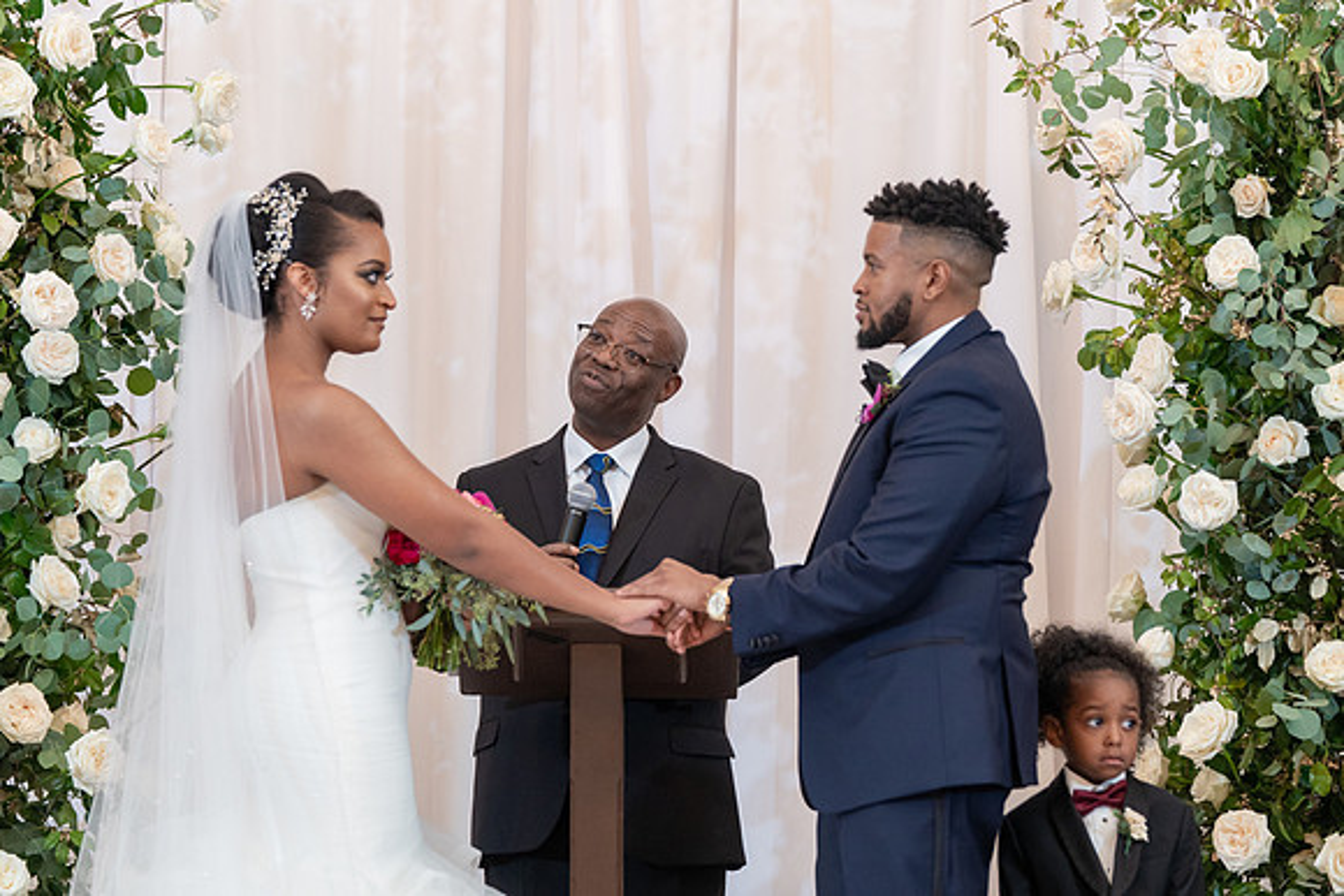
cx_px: 715
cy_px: 421
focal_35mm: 165
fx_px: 6168
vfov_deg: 8.3
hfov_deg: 12.4
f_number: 4
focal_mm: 155
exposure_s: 1/100
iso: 2000
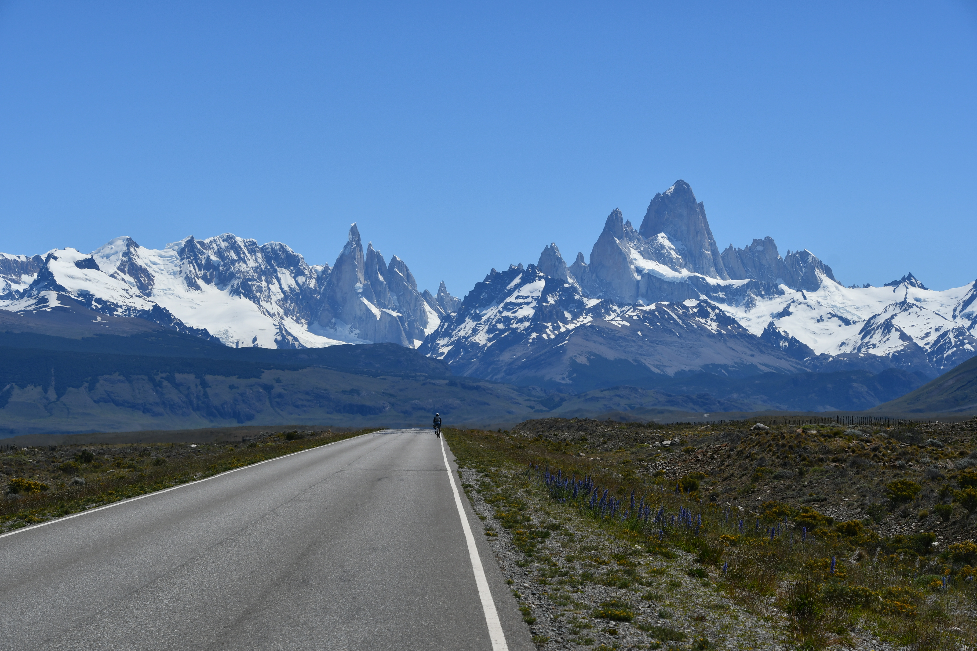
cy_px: 326
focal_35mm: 93
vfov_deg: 14.7
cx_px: 488
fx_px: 2524
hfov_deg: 21.9
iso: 100
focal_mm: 62
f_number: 10
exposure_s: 1/1000
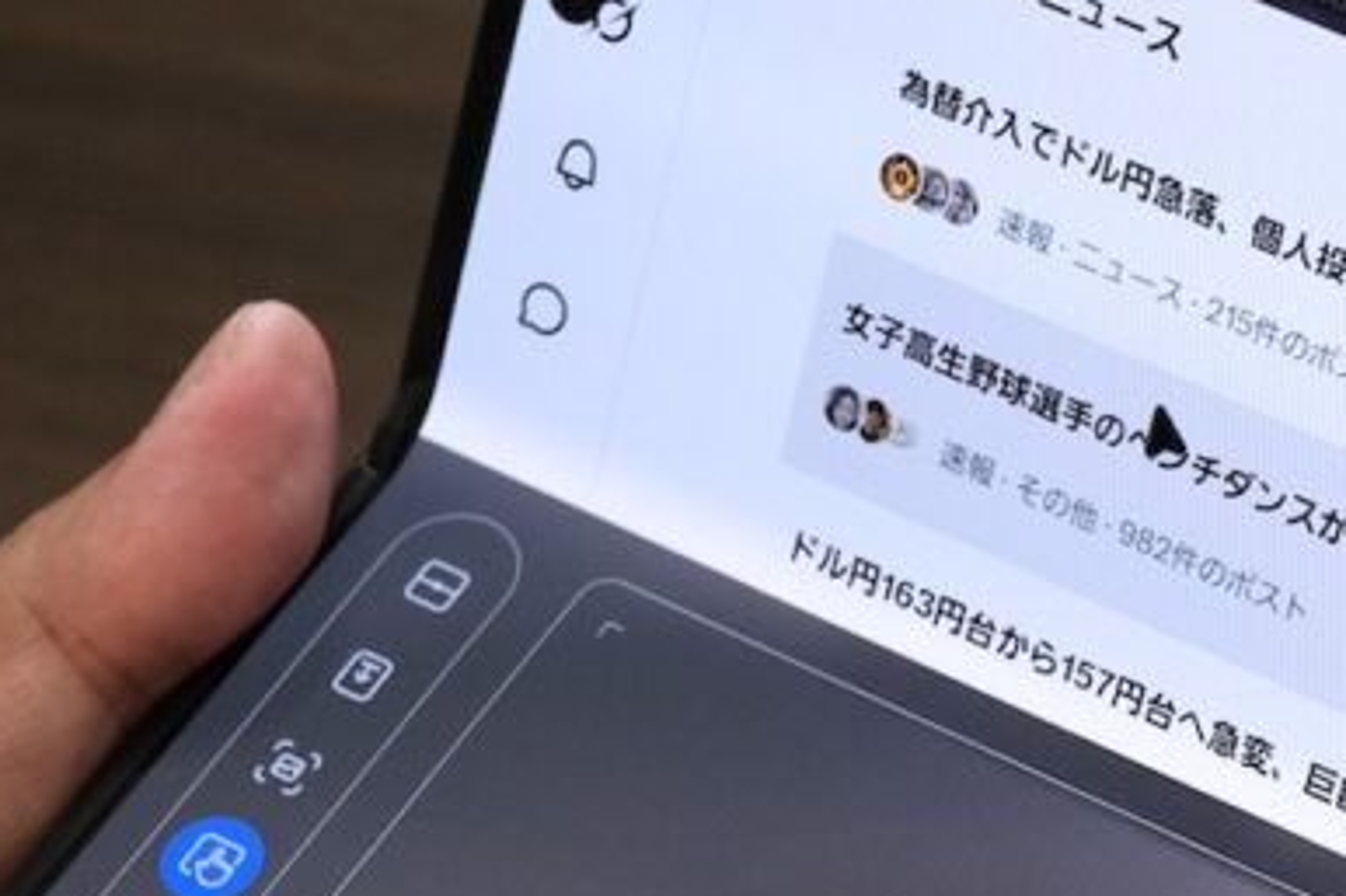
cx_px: 1213
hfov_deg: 9.2
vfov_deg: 6.1
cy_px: 805
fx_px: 8371
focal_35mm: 224
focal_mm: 48.2
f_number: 5.6
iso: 1600
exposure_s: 1/125
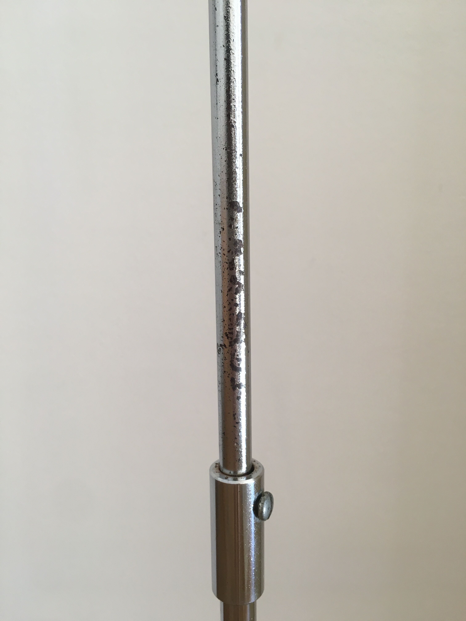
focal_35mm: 29
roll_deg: +1.1
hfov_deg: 48.2
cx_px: 233
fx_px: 521
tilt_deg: -12.4
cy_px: 310
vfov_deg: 61.7
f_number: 2.2
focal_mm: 4.15
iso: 32
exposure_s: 1/33
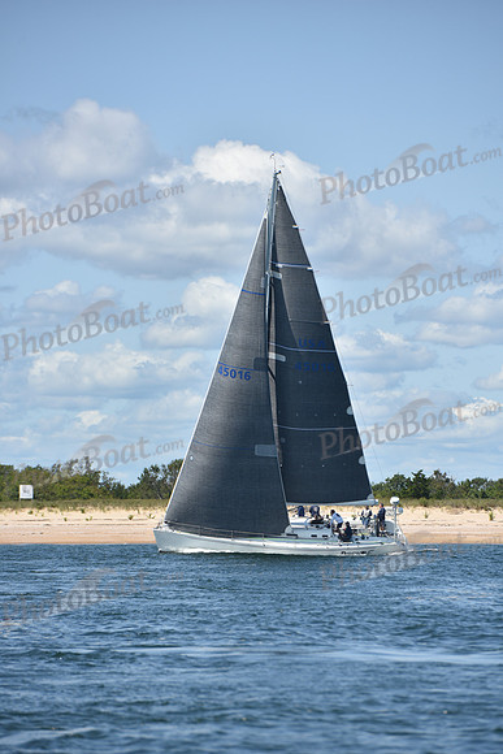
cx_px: 252
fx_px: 4189
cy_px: 377
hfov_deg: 6.9
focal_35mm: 200
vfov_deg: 10.3
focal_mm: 200
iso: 250
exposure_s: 1/2000
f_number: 5.6
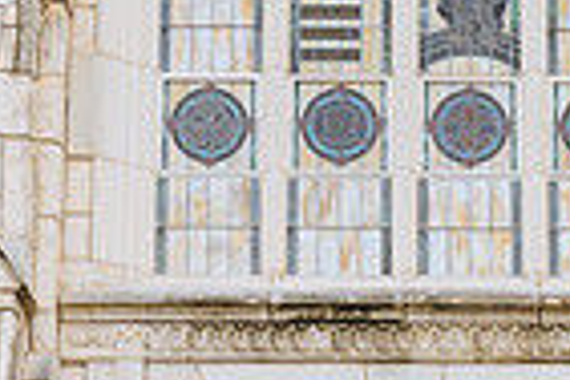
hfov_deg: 14.5
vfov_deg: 9.4
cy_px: 632
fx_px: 2232
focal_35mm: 141
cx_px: 441
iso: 250
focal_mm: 30
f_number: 4
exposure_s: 1/800
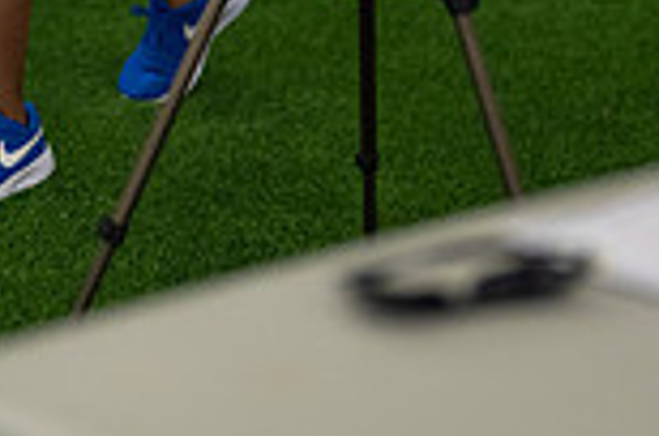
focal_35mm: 205
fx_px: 3745
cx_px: -17
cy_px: -398
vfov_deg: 6.5
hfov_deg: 10.0
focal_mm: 50
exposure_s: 1/1000
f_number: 1.2
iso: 1000
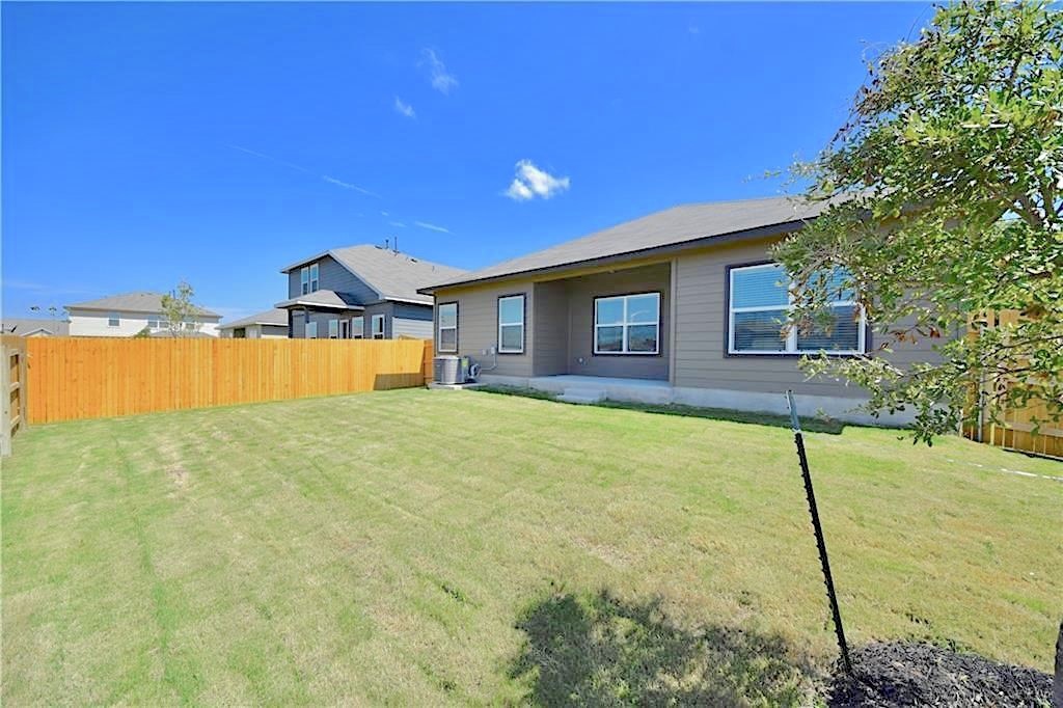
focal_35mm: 12
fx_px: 354
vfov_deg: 90.0
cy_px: 354
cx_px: 532
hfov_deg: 112.6
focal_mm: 8
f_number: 9
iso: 200
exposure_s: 1/320
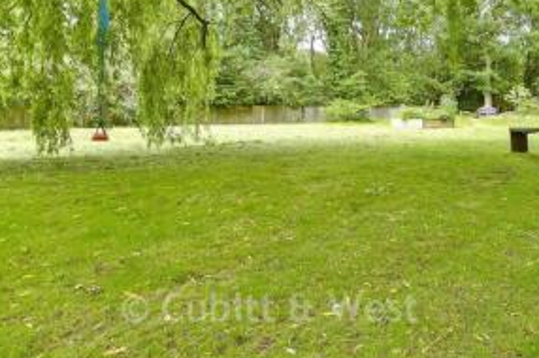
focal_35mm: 25
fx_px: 374
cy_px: 103
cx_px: 413
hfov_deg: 66.5
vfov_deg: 49.7
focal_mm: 10
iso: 160
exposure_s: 1/20
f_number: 8
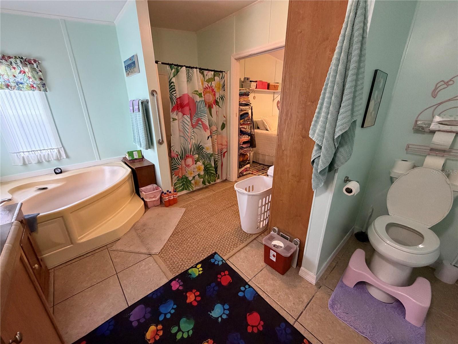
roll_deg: +0.3
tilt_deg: -20.6
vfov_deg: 85.7
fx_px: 185
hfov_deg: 102.1
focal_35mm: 14
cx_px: 229
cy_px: 172
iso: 500
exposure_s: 1/60
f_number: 2.2
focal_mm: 2.22
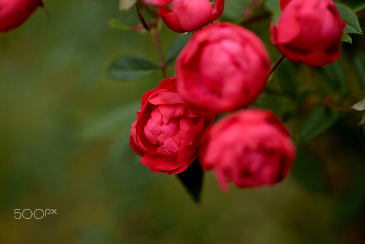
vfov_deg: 15.2
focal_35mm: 90
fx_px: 913
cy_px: 122
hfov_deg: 22.6
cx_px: 182
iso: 200
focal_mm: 90
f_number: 3.8
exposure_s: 1/750
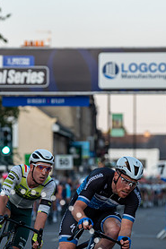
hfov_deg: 4.8
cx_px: 38
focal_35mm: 285
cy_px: 197
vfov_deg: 7.2
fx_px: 1974
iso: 1000
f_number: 3.2
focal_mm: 116
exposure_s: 1/800
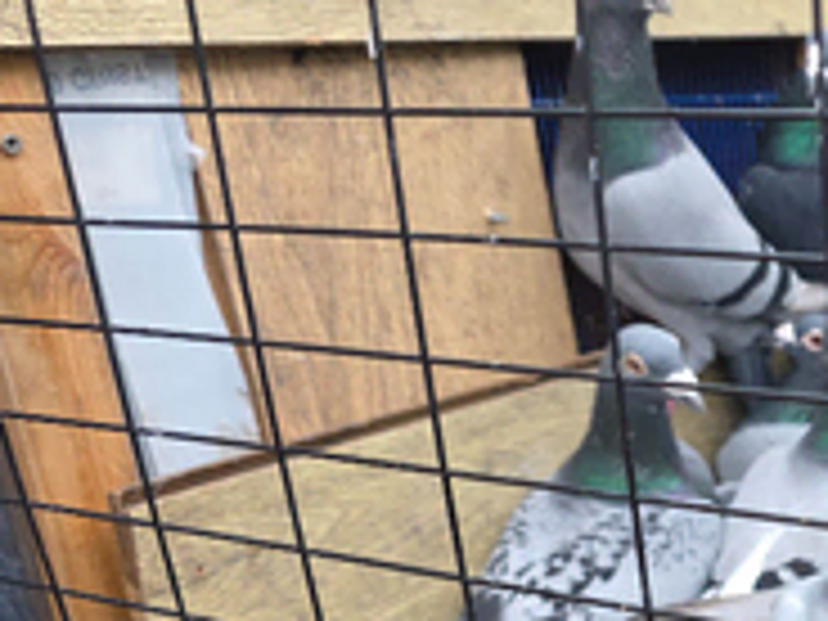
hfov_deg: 27.8
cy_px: 574
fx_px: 1411
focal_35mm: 59
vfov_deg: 24.0
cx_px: 1046
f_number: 1.7
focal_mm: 6.3
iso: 50
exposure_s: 1/180
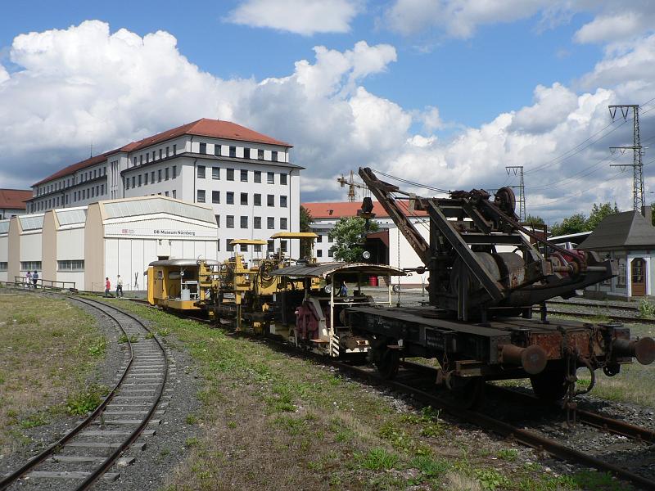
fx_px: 681
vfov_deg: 39.7
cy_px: 246
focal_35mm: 36
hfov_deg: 51.4
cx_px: 328
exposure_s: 1/800
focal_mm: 6
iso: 80
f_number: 5.6
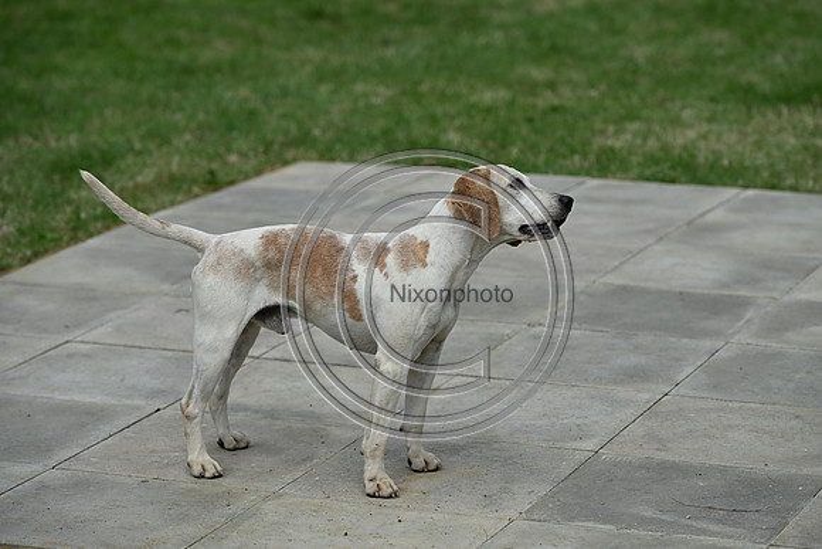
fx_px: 2855
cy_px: 274
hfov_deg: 16.4
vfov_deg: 11.0
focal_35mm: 125
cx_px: 411
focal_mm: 125
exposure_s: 1/1250
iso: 140
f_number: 4.5
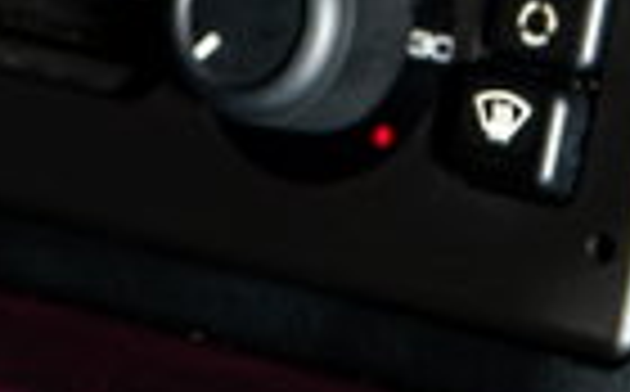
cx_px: 1044
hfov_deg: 4.0
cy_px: -56
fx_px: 8965
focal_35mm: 523
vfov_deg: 2.5
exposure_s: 1/100
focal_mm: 70
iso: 200
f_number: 10
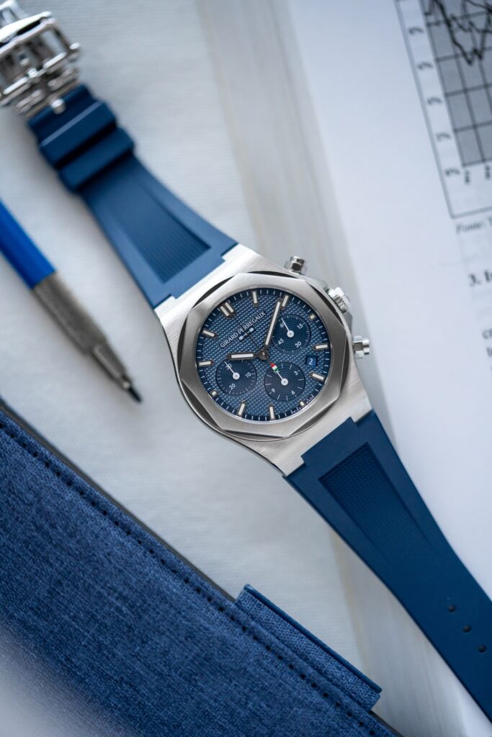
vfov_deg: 22.6
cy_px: 368
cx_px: 246
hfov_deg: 15.2
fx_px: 1844
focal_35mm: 90
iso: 2000
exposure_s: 1/160
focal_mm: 90
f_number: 2.8
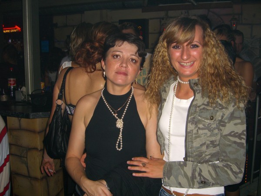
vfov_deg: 37.7
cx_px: 130
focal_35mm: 38
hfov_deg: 49.0
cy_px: 98
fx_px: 287
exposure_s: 1/60
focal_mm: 7.9
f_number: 2.8
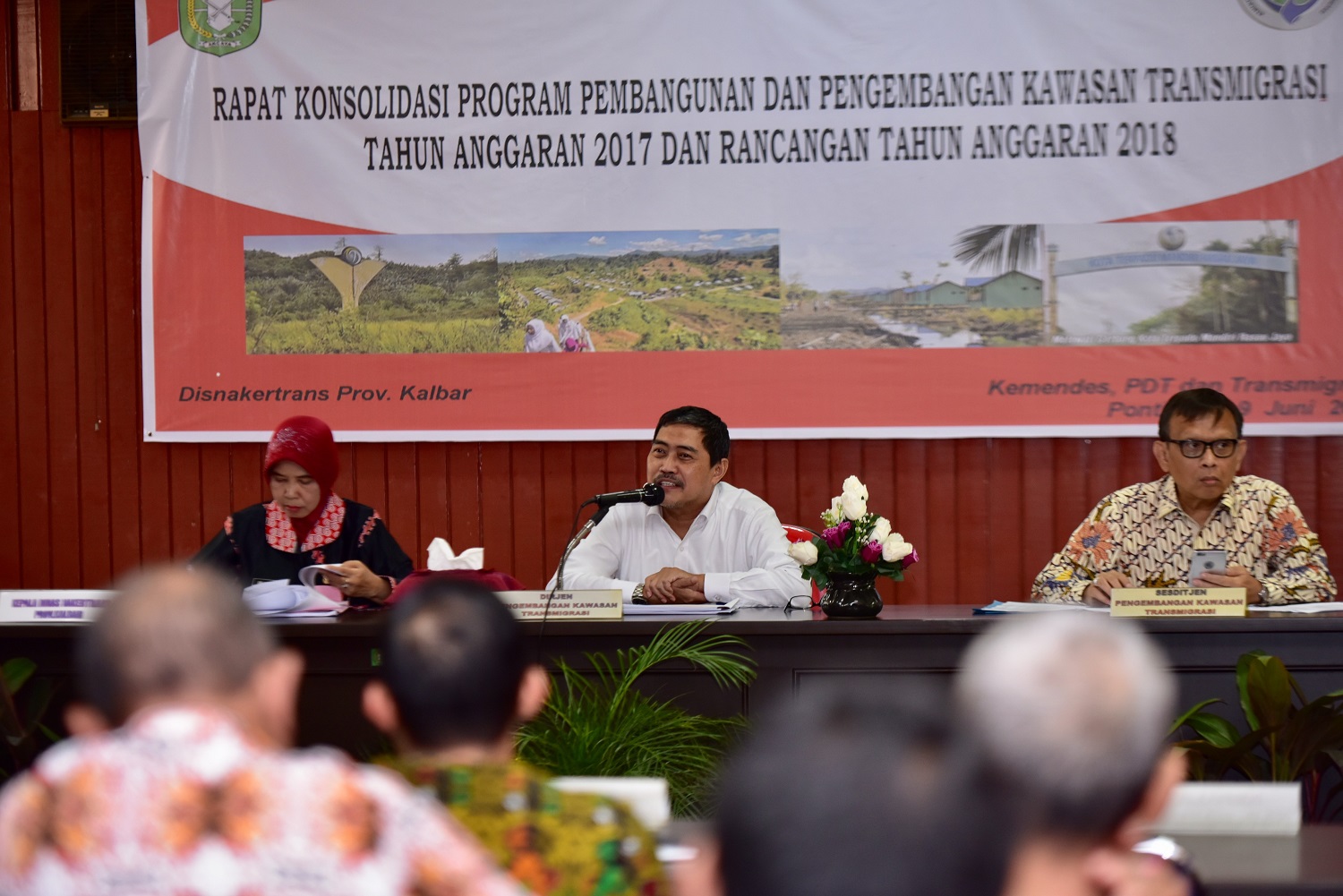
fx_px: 4552
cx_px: 672
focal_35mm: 122
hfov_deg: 16.8
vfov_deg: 11.2
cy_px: 448
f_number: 3.2
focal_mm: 122
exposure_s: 1/100
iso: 800
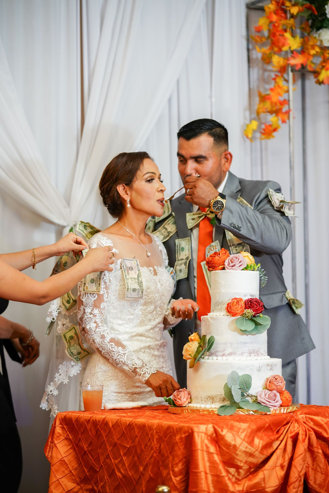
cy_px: 246
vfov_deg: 21.0
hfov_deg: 14.1
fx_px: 1329
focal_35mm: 97
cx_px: 164
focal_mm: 97
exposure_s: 1/125
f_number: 3.2
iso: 800
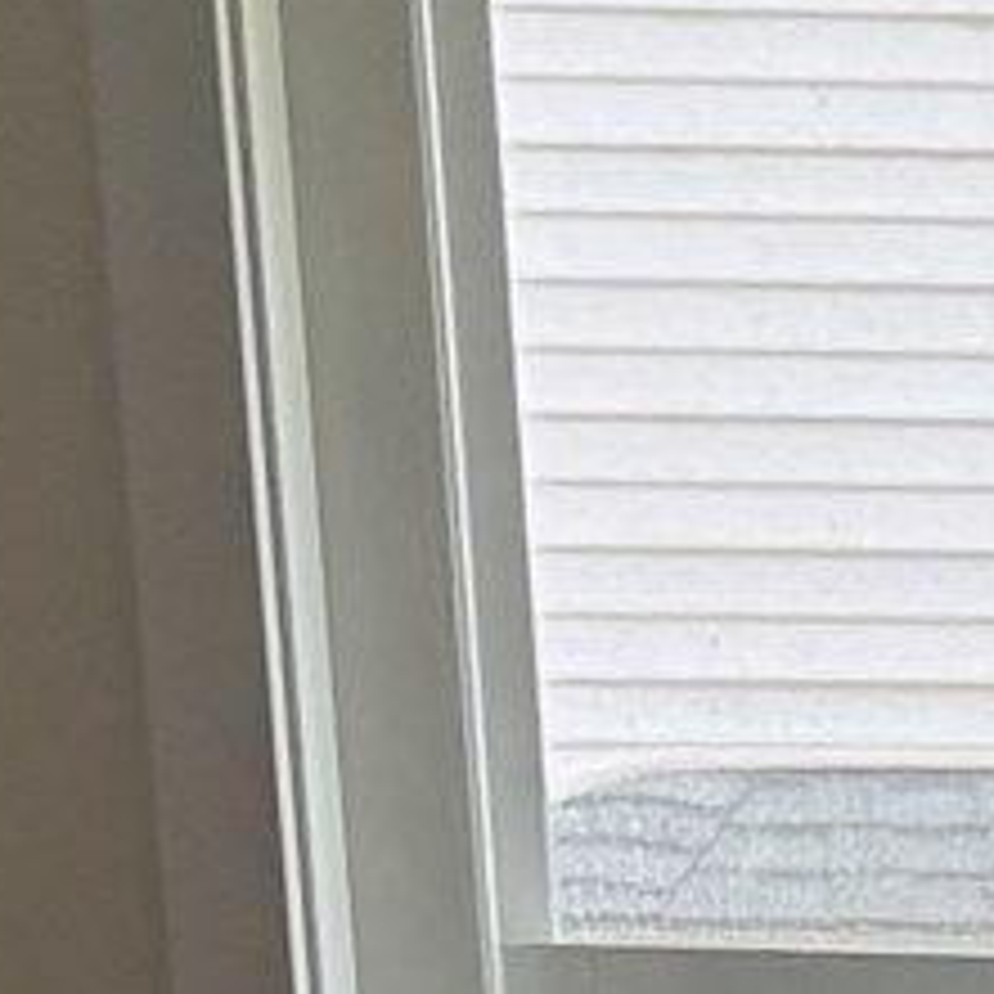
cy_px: 3567
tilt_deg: -16.0
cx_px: 2379
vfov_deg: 6.7
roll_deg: +1.6
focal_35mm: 221
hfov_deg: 7.4
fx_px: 7180
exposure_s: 1/120
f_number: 1.78
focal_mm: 6.76
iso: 125
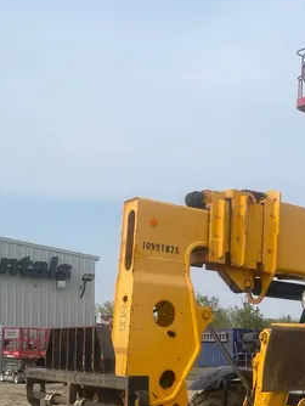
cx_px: 312
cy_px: 359
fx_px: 669
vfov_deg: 32.2
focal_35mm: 57
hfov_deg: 24.4
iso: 32
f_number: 1.6
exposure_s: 1/2882
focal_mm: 4.2
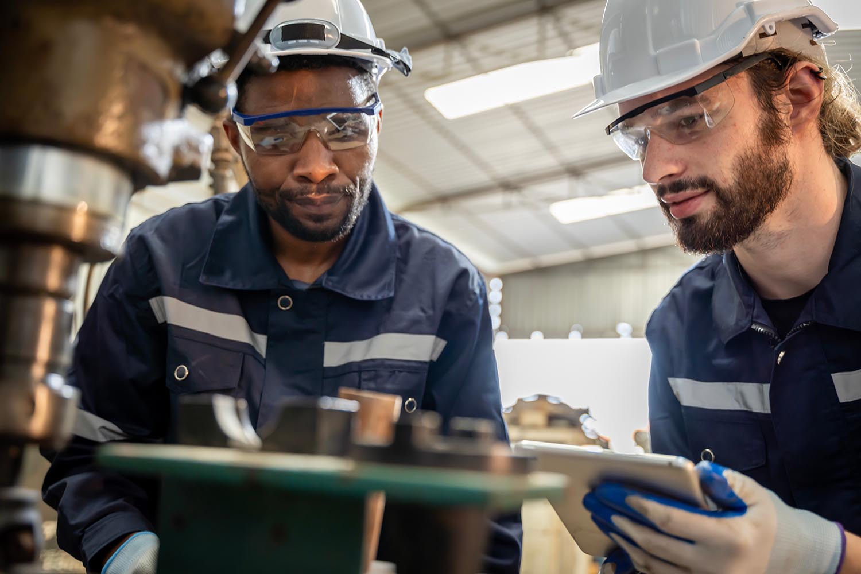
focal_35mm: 37
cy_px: 287
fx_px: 885
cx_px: 430
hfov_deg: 51.9
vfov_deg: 35.9
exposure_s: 1/200
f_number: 2.8
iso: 640
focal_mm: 37
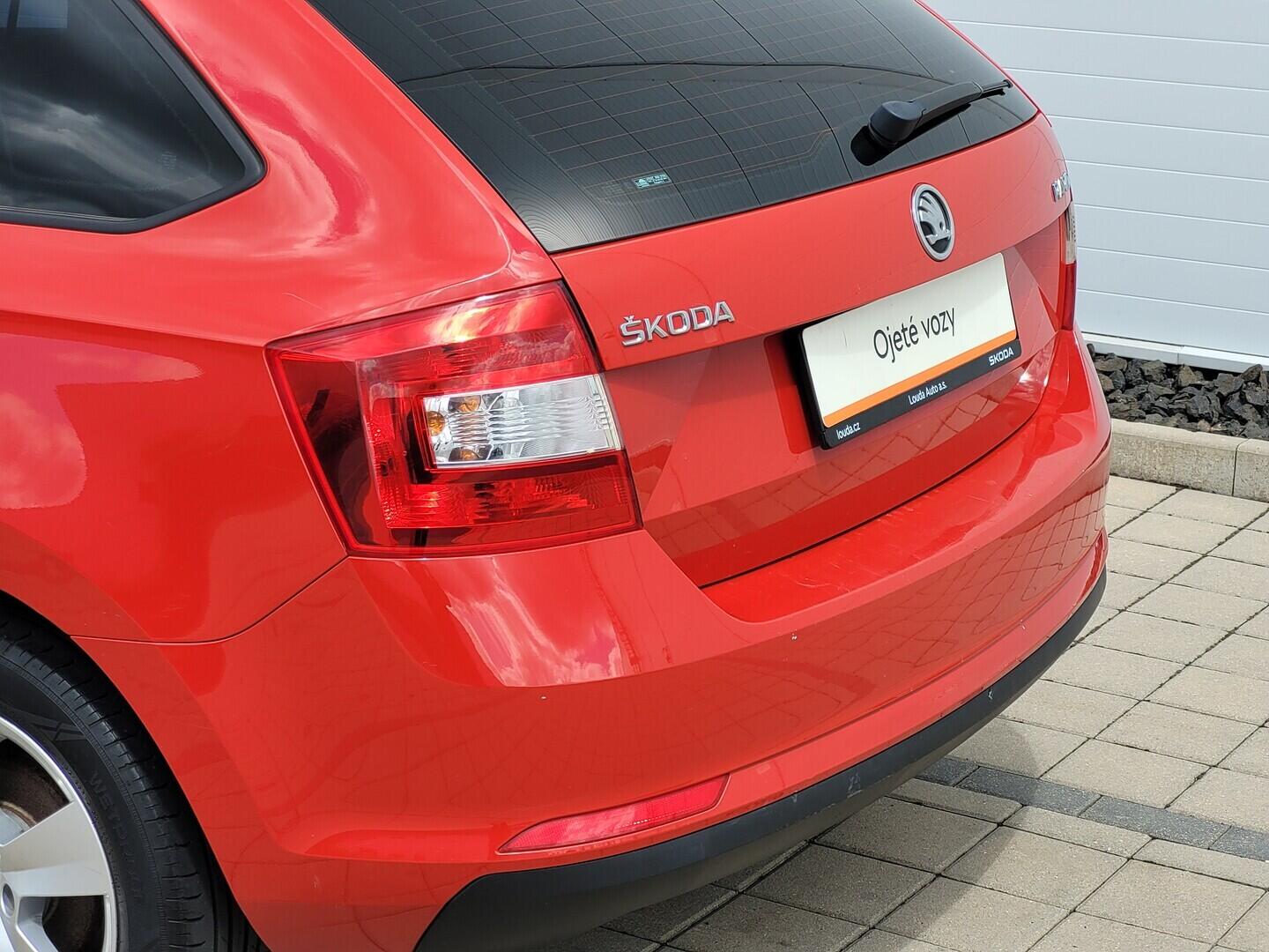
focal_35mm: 76
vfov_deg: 19.4
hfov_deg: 25.7
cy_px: 476
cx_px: 634
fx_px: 2786
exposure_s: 1/493
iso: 25
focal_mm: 7.12
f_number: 2.4
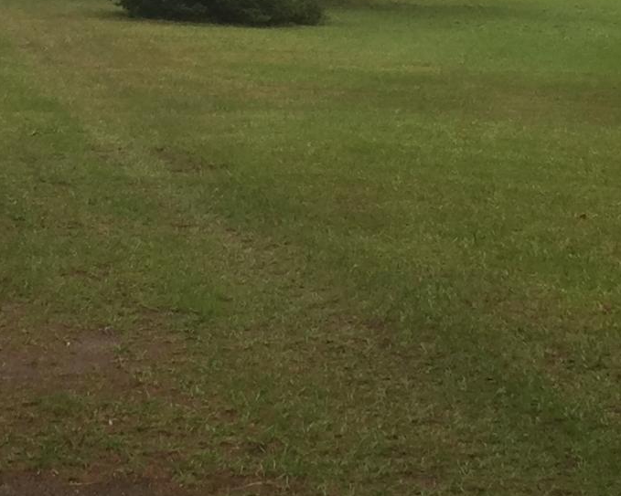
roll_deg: -1.2
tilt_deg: -4.2
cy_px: 100
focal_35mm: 125
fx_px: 2297
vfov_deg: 12.3
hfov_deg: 15.4
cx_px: 285
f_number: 2.2
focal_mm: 4.15
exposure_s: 1/534
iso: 32
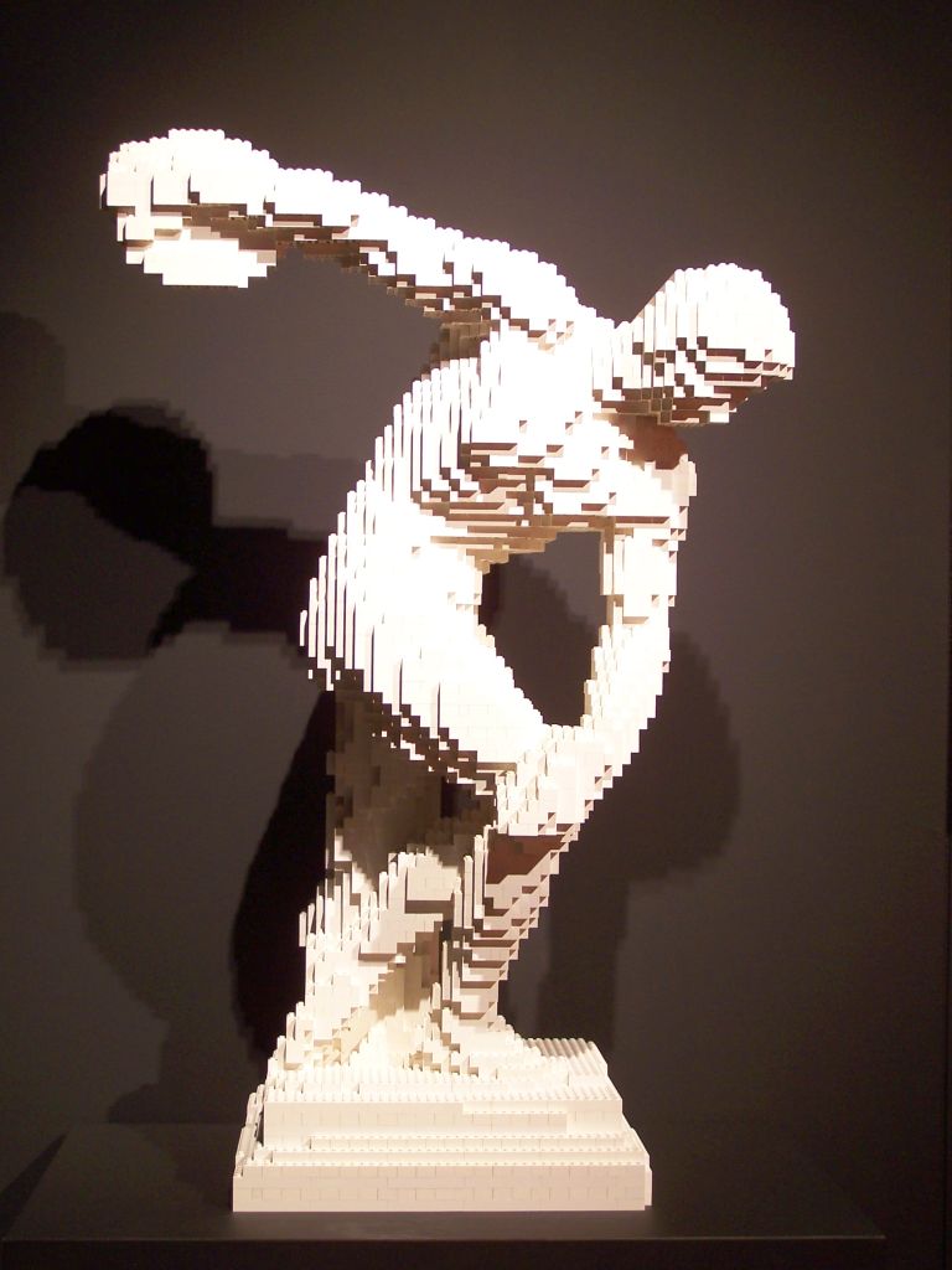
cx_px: 476
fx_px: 2163
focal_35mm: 59
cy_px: 635
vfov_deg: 32.7
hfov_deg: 24.8
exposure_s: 1/8
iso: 80
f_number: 3.1
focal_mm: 9.8
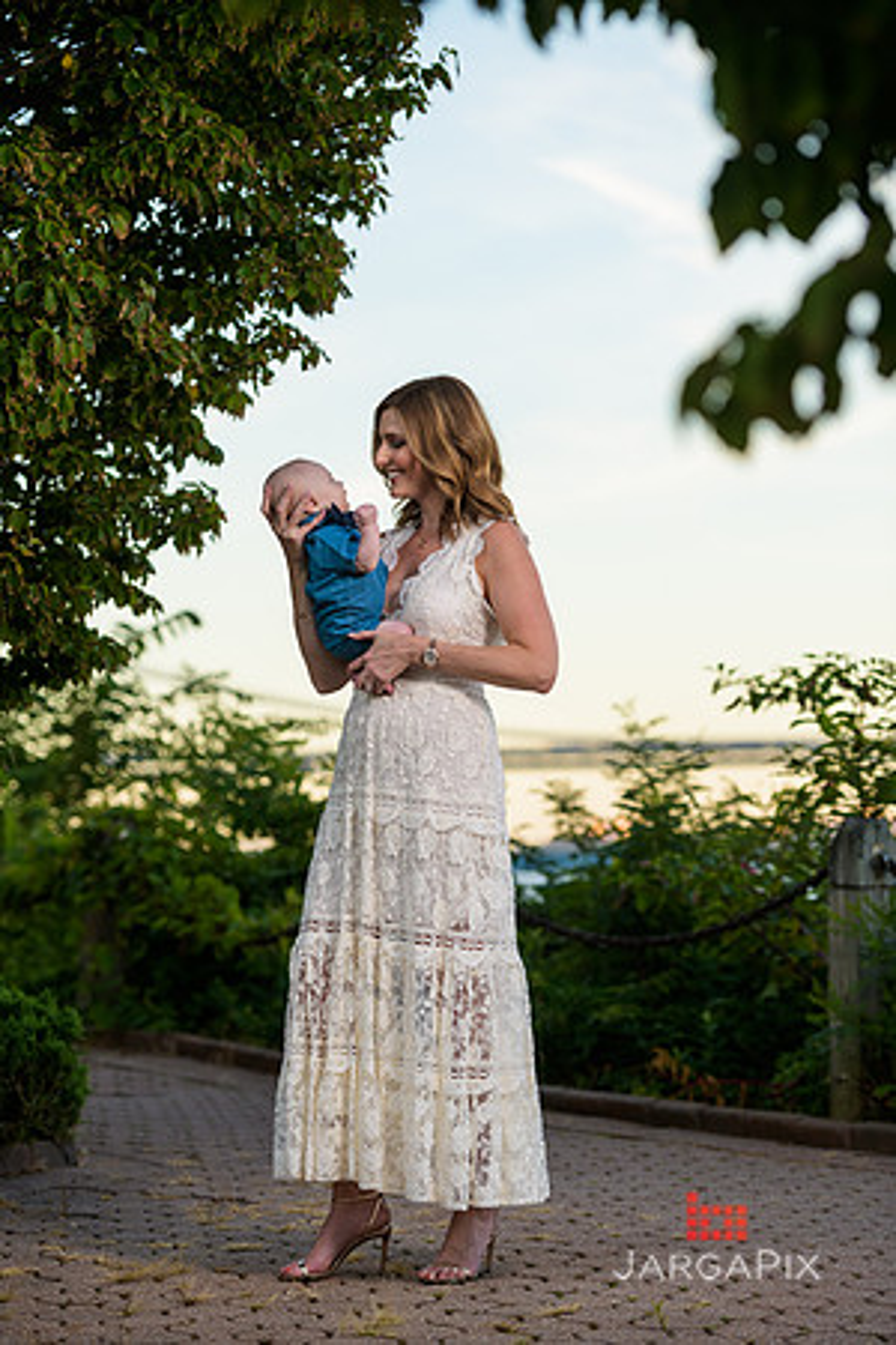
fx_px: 3808
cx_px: 448
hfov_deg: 13.4
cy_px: 672
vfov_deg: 20.0
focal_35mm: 102
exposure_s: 1/250
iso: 200
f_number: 4
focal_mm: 102
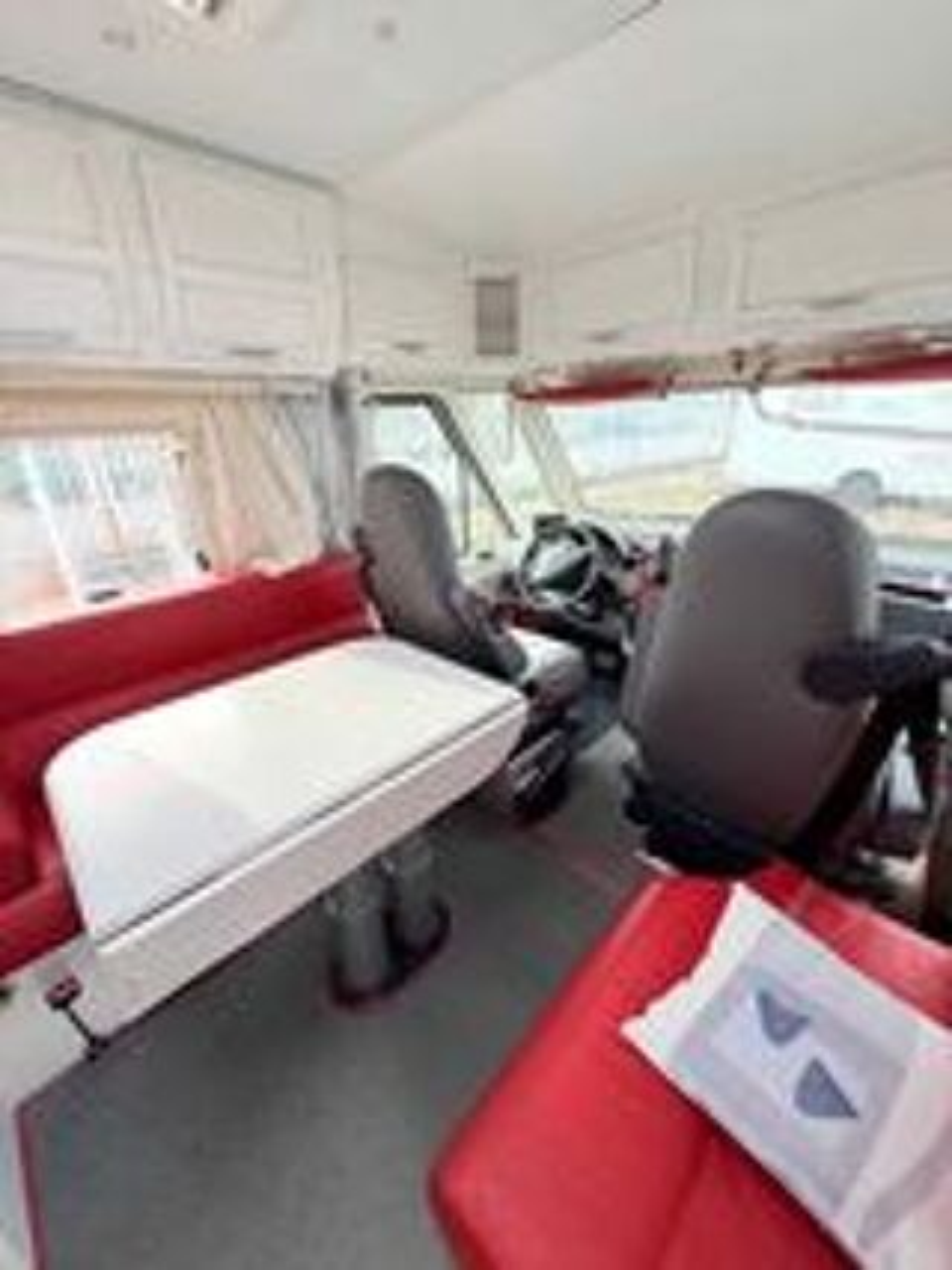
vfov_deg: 102.1
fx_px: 514
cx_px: 476
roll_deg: +0.1
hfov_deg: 85.6
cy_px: 635
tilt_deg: -23.8
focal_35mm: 14
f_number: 2.2
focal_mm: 2.22
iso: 50
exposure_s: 1/161
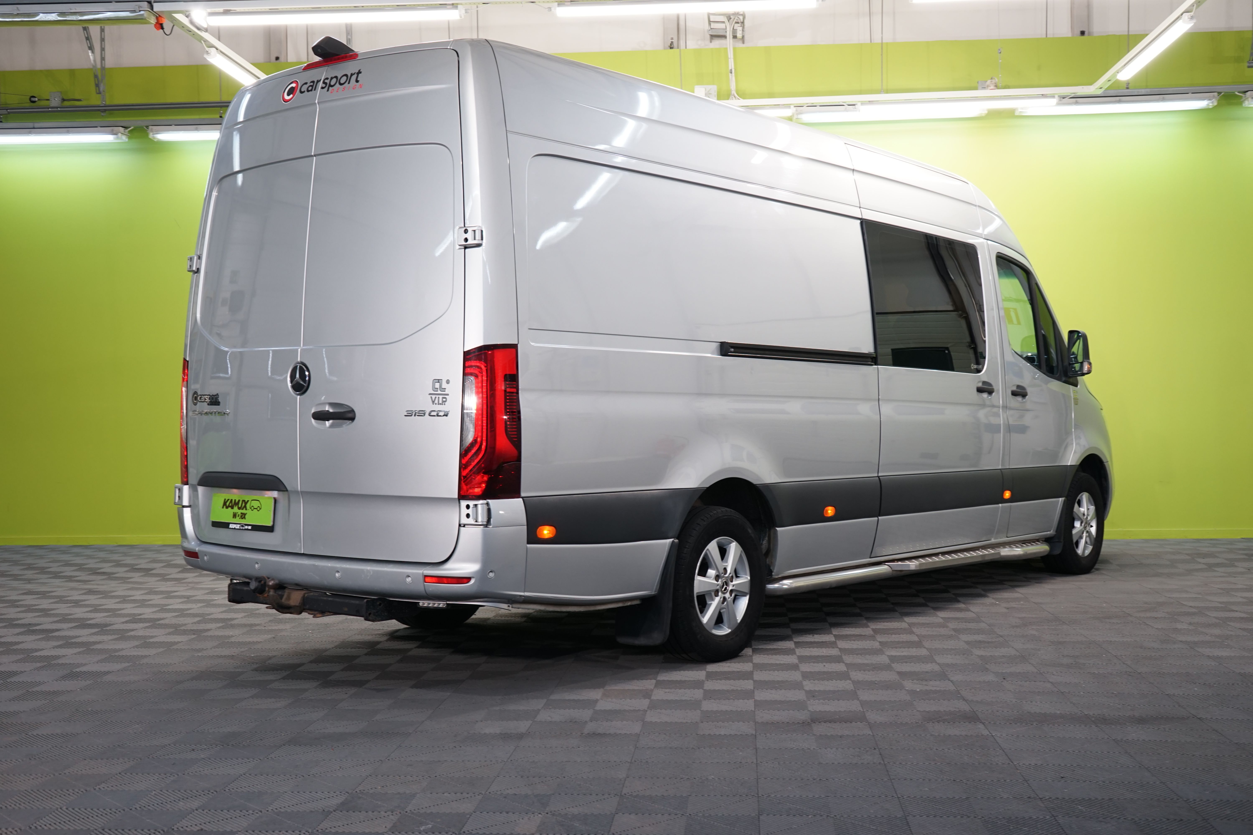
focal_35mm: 40
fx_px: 1392
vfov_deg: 33.4
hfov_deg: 48.5
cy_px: 418
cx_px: 626
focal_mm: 40
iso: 500
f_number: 6.3
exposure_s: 1/25
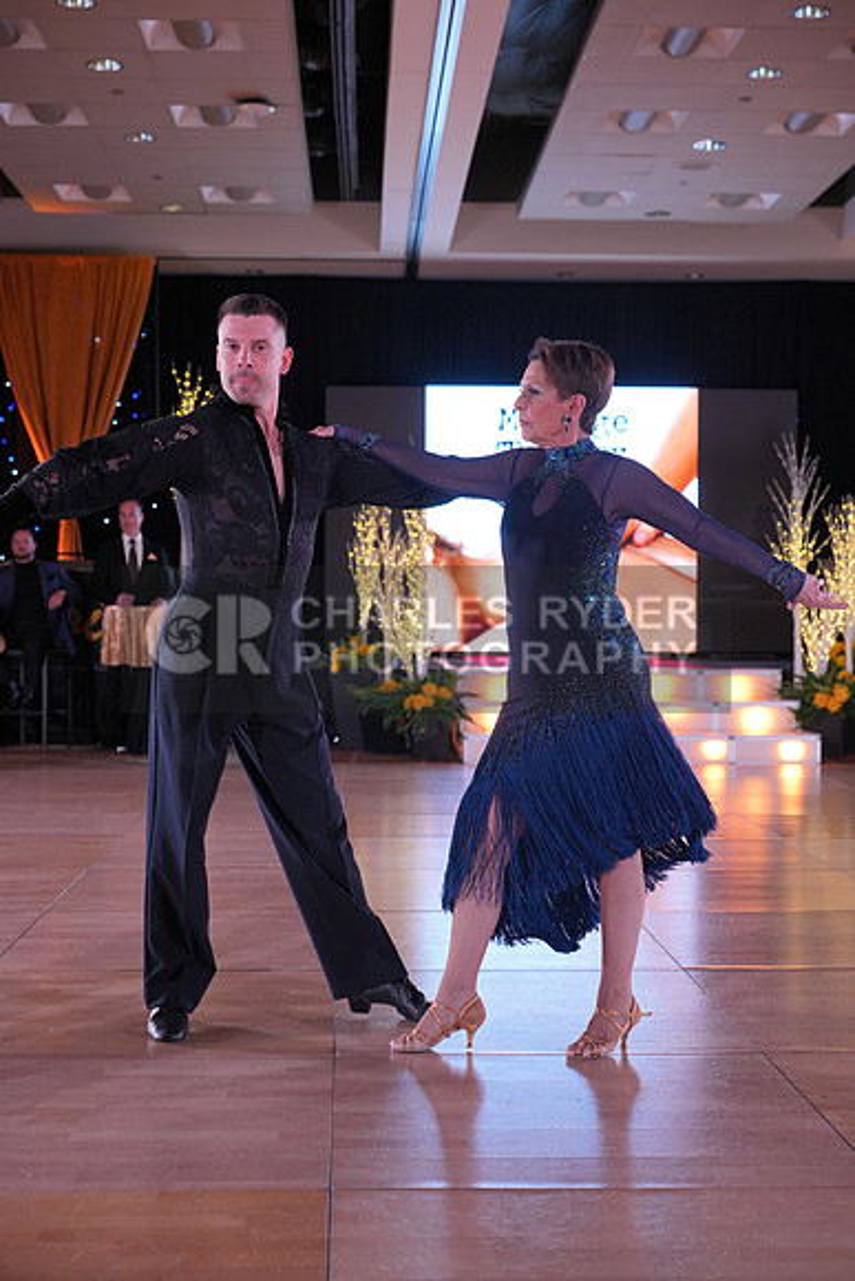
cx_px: 428
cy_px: 640
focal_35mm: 50
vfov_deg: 39.6
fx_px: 1780
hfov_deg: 27.0
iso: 1600
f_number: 4
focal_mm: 50
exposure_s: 1/400
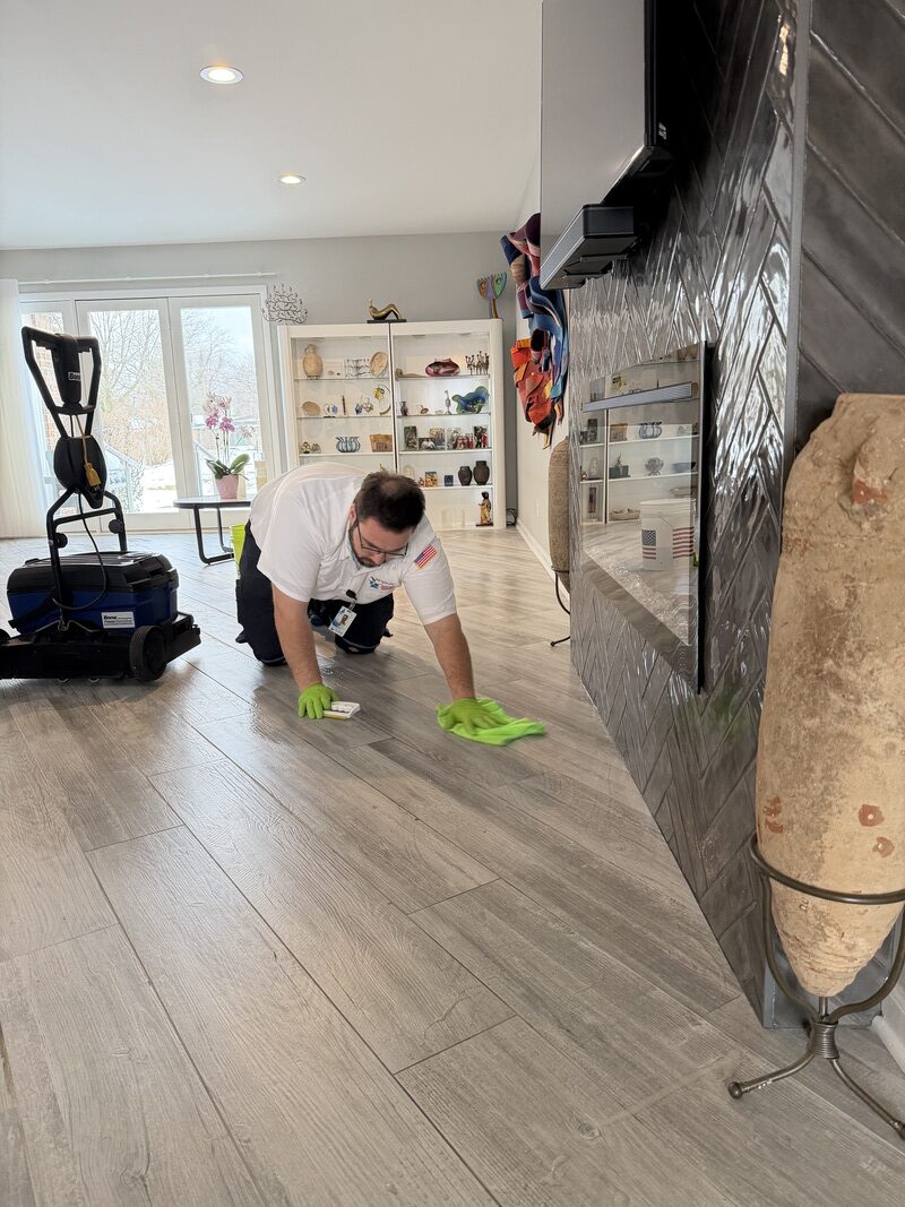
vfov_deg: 71.6
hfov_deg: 56.8
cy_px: 604
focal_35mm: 24
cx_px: 452
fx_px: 837
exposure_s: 1/120
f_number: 1.78
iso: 250
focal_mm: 6.76
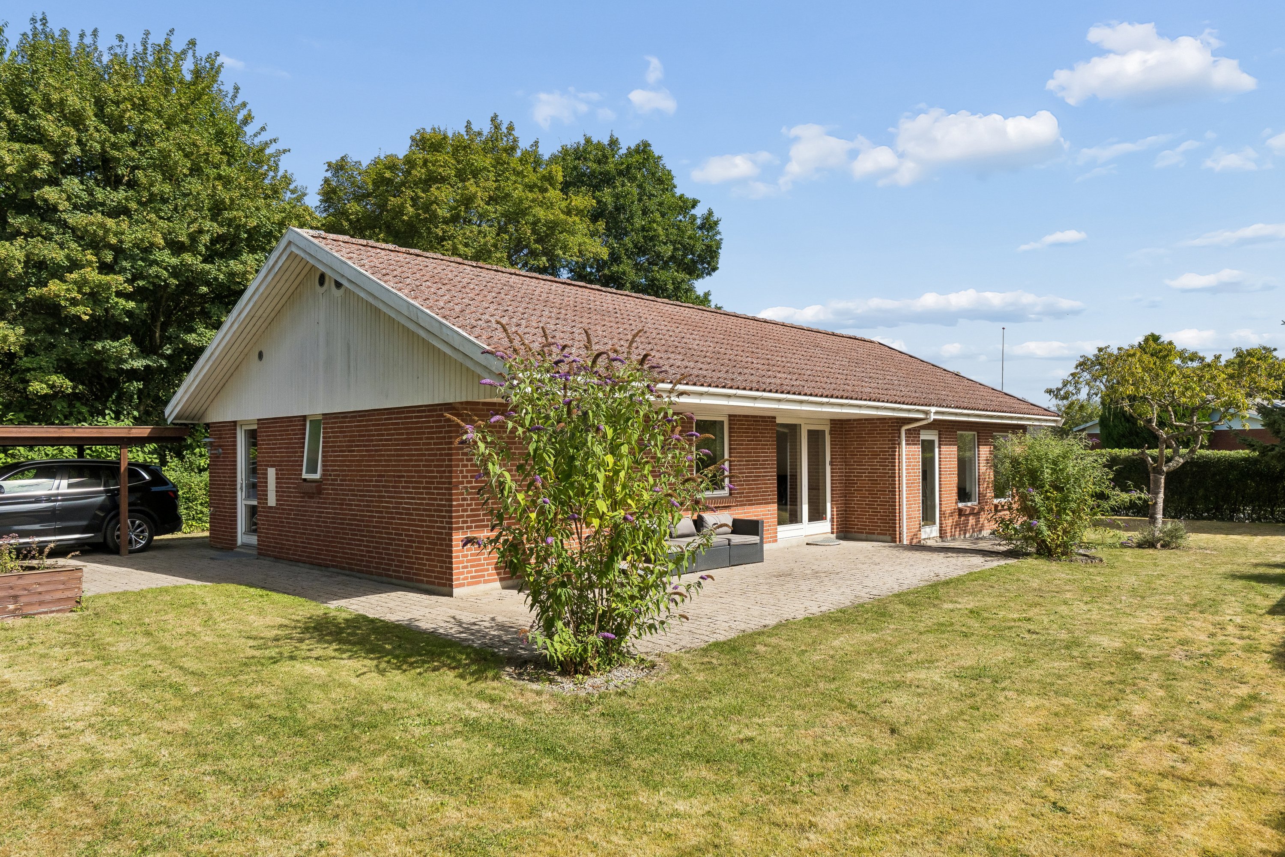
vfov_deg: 51.7
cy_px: 428
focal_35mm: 25
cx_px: 642
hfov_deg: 72.1
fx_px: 883
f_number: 8
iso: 250
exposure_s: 1/1000
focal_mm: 16.5
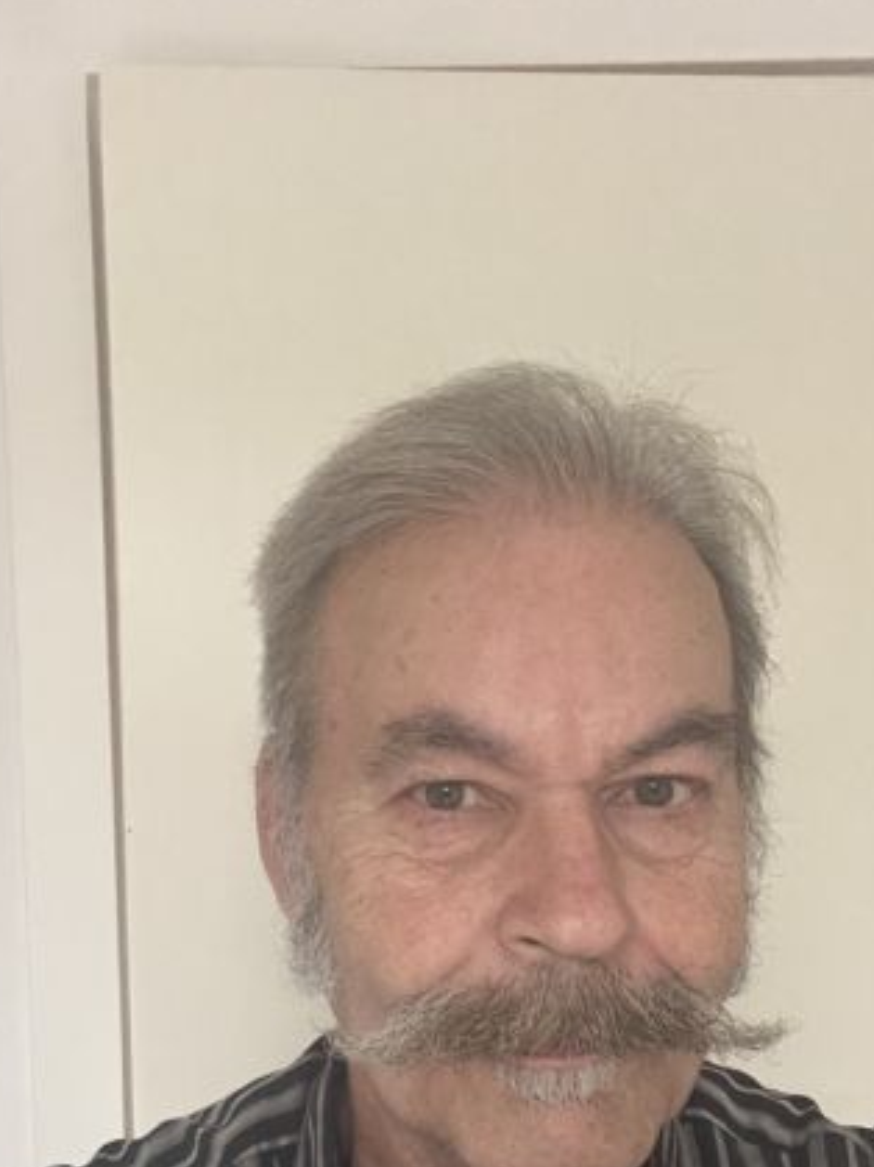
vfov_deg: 43.0
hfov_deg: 33.6
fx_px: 1448
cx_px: 406
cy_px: 822
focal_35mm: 43
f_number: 2.2
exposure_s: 1/25
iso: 400
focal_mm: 2.71
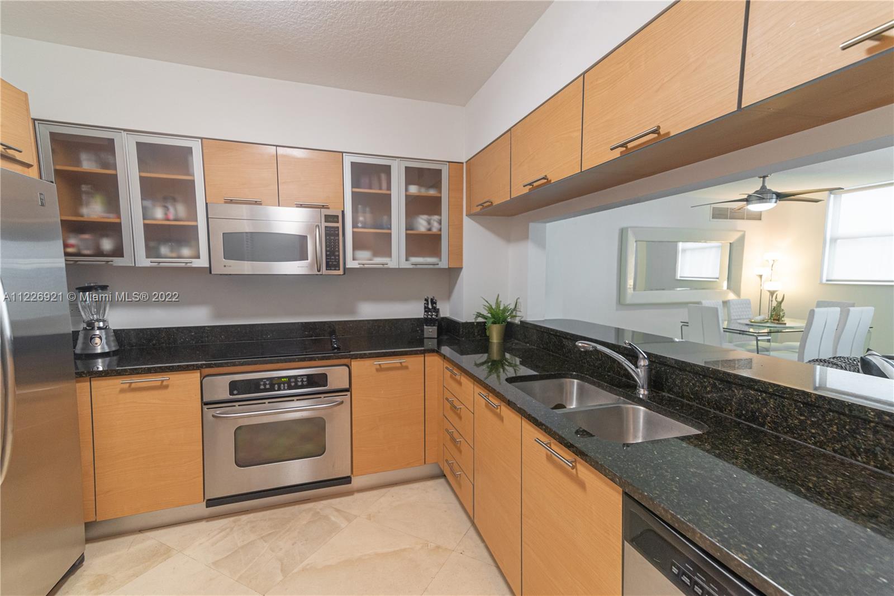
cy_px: 298
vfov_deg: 73.8
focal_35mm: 16
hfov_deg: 96.7
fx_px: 397
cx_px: 447
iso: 1600
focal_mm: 16
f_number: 5
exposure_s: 1/40
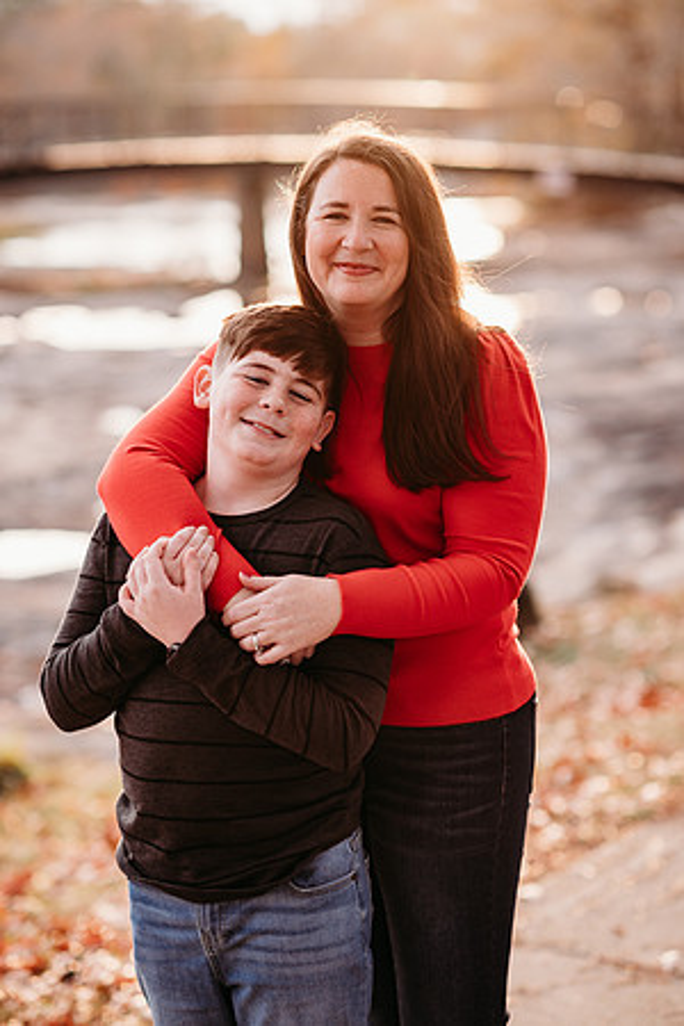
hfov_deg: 16.1
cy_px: 513
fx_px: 2422
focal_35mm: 85
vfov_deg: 23.9
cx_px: 342
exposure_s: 1/400
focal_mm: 85
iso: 320
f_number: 2.2
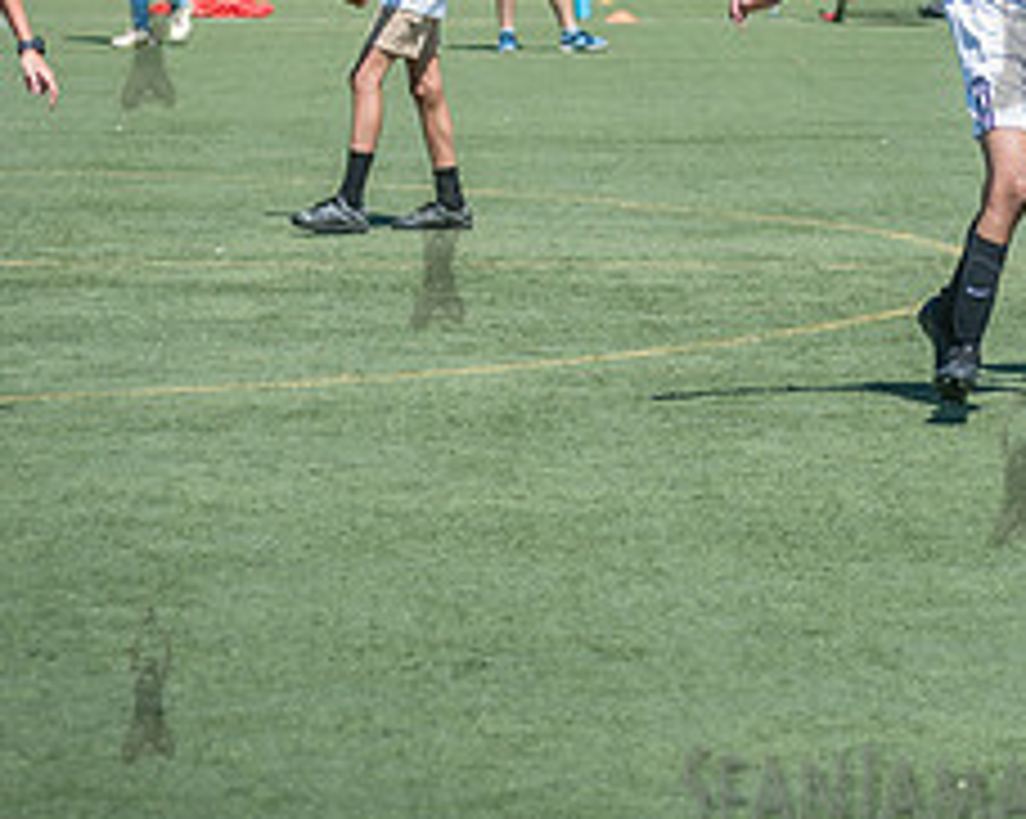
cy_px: 39
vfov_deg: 6.8
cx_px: 1117
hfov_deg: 8.5
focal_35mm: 226
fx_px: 6857
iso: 200
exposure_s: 1/1600
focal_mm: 80
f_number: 4
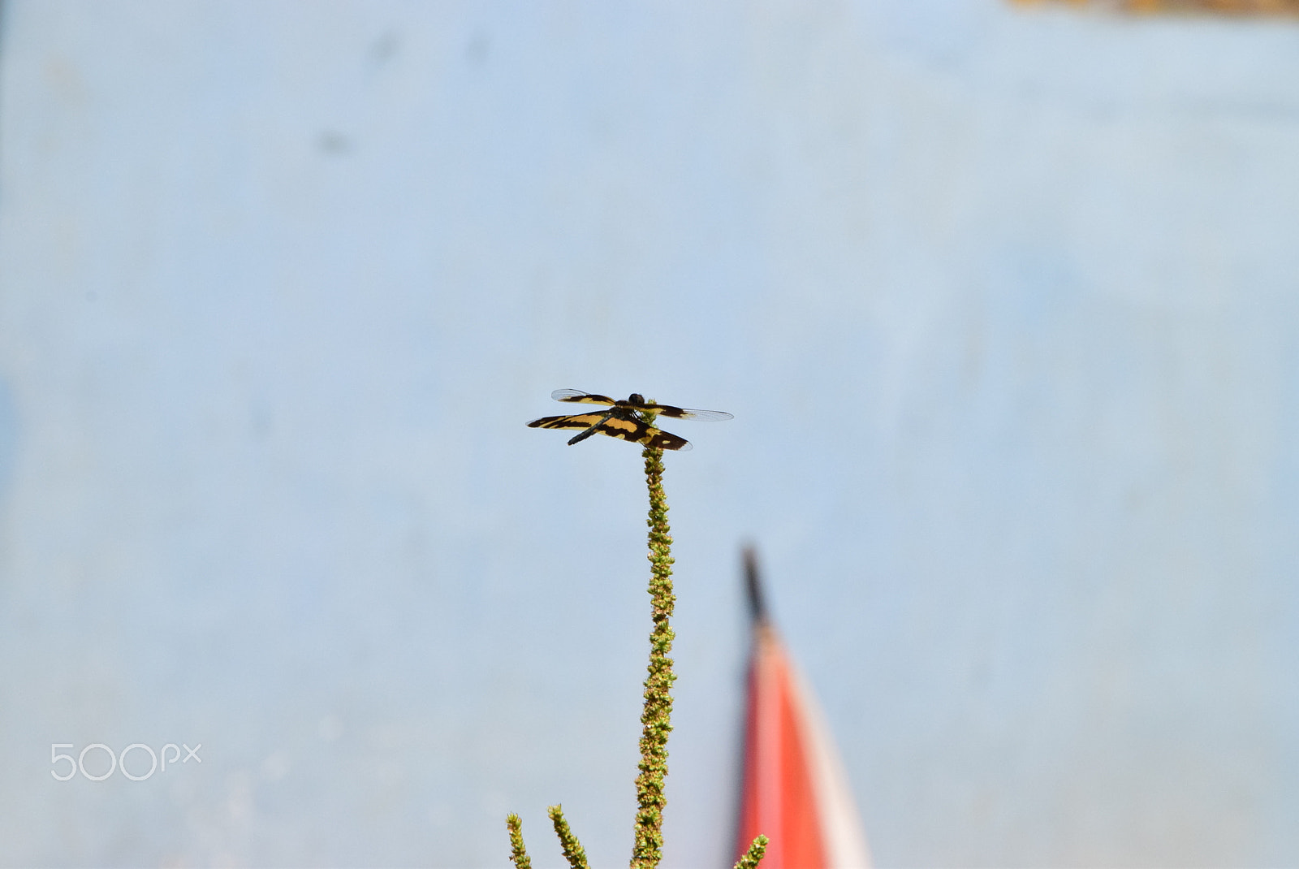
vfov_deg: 4.6
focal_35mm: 300
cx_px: 650
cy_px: 434
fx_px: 10835
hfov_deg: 6.9
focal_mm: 200
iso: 1600
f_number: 18
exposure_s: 1/1000
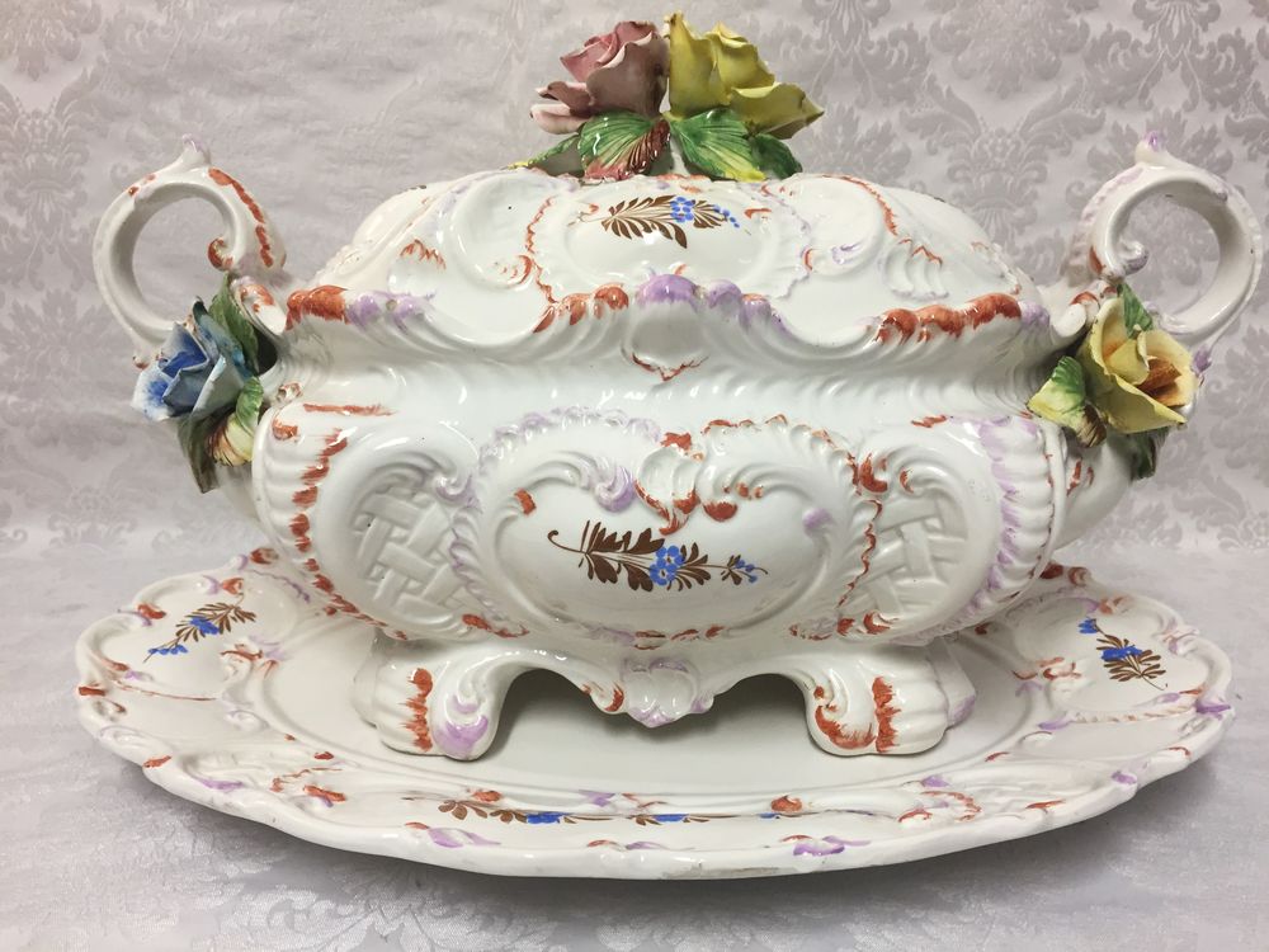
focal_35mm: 29
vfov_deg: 48.2
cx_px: 634
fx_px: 1063
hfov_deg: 61.7
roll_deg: -1.1
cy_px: 476
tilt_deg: -12.5
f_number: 2.2
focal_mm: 4.15
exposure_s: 1/33
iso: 64
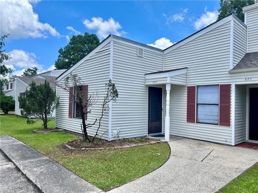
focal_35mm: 26
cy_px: 96
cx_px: 129
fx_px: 194
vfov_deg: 53.1
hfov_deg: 67.3
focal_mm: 5.1
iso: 50
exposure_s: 1/2571
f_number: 1.6
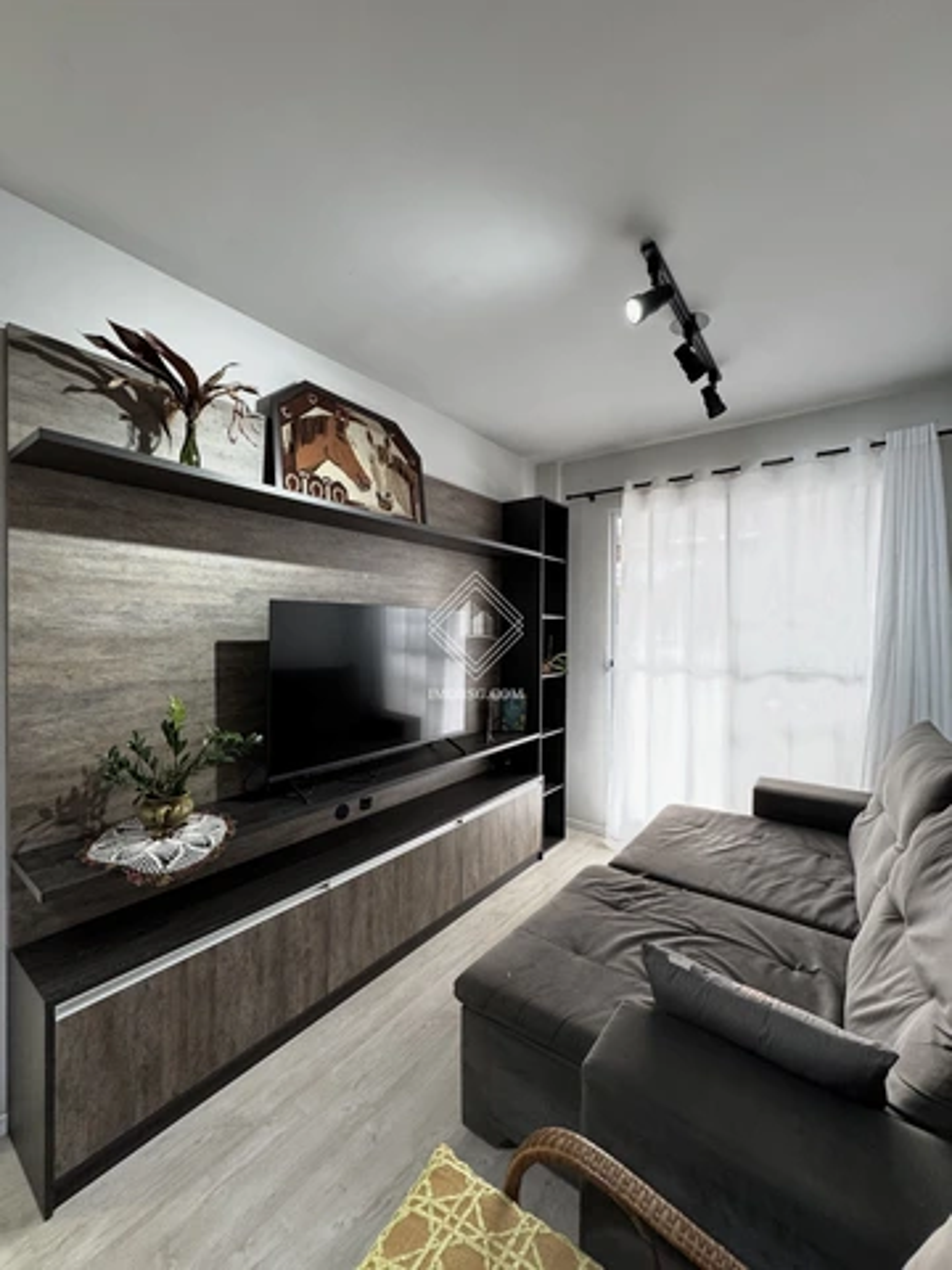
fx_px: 513
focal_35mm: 14
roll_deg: -0.7
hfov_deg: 85.7
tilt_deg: -0.7
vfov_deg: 102.1
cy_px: 635
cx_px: 476
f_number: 2.2
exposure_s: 1/60
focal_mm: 2.22
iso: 250
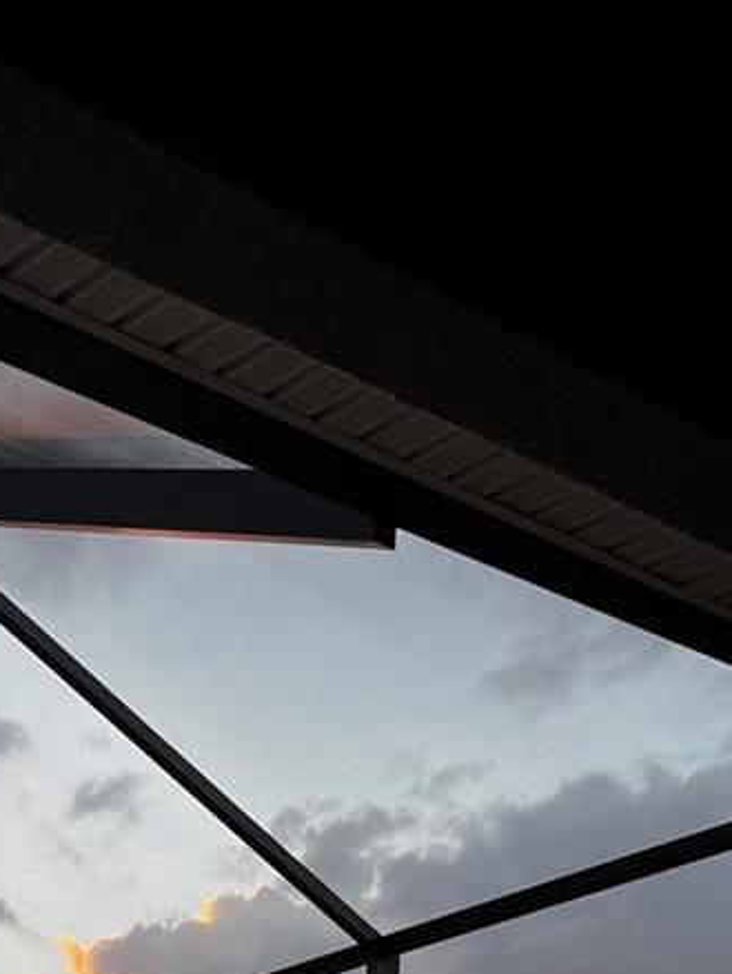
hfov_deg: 20.4
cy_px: 1291
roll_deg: -1.9
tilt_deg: +7.2
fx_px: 1999
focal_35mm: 71
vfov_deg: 23.8
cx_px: 80
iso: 40
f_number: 1.5
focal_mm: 5.7
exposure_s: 1/272
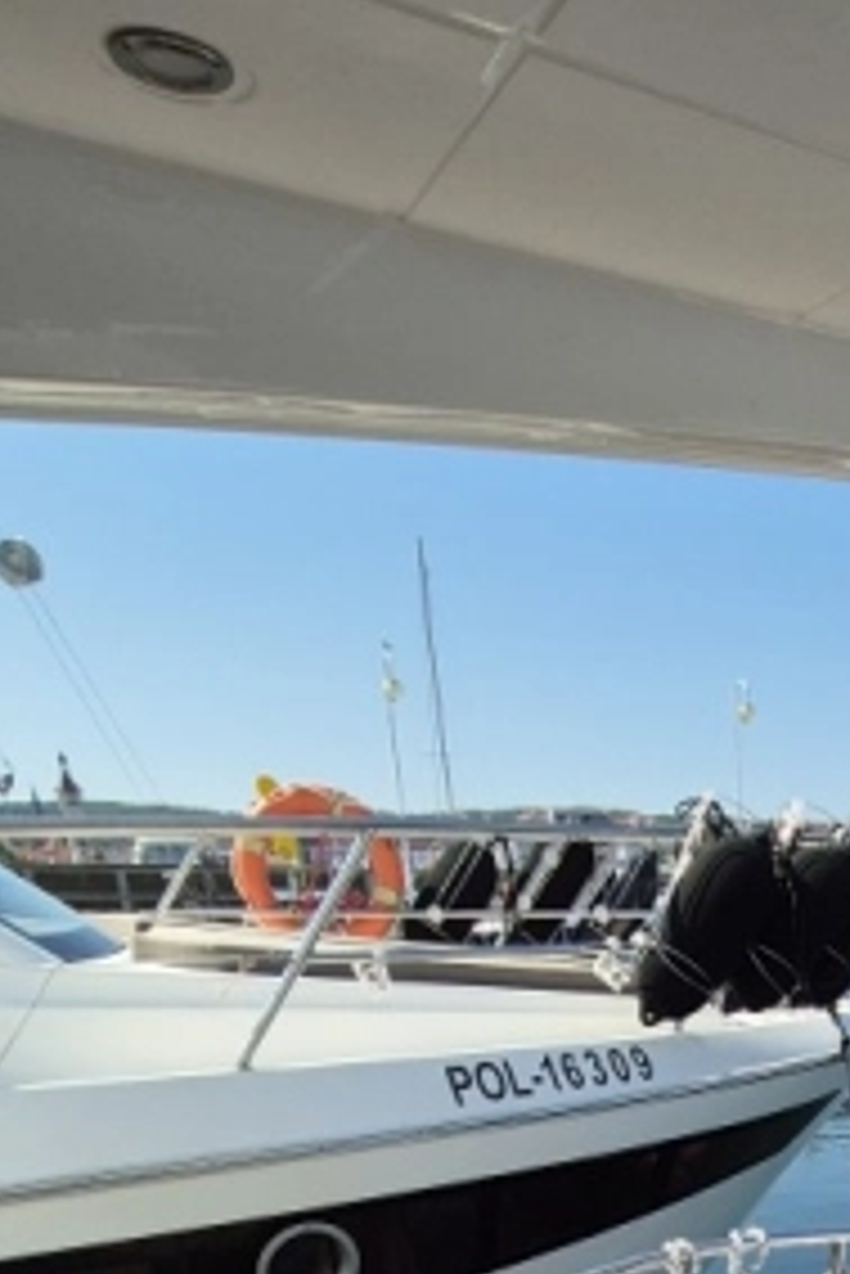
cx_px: 841
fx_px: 1238
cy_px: 1486
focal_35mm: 35
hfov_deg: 34.6
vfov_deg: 40.5
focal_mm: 2.2
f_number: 2.2
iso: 50
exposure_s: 1/1900
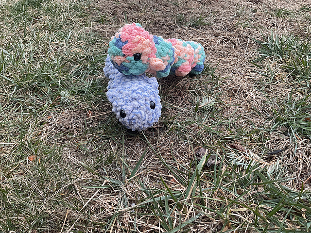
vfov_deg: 48.2
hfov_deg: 61.7
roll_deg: +1.5
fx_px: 261
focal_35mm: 29
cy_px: 116
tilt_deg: -37.4
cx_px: 156
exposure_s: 1/120
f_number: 1.8
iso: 64
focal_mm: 3
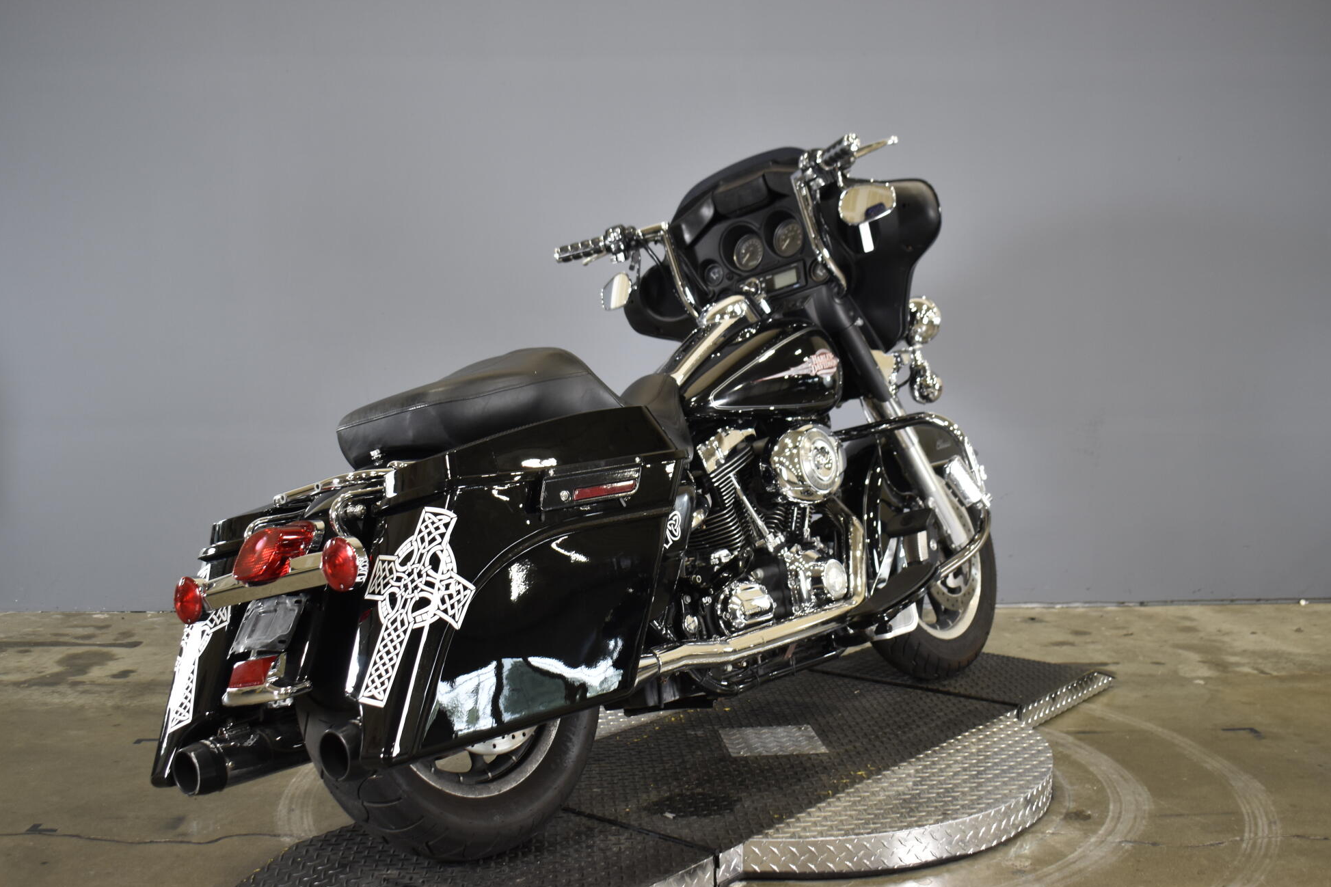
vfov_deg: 34.6
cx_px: 658
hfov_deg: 50.1
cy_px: 438
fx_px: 1424
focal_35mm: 39
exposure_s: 1/25
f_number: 4
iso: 400
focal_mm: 25
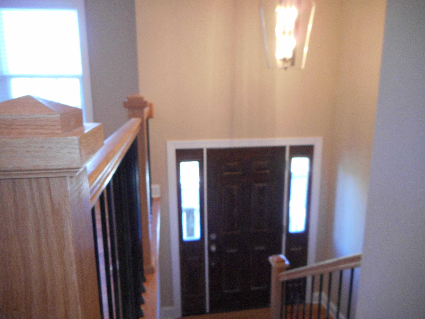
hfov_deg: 69.4
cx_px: 212
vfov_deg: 54.9
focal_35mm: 25
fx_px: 307
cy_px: 160
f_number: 3.7
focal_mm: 4.5
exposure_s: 1/25
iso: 400
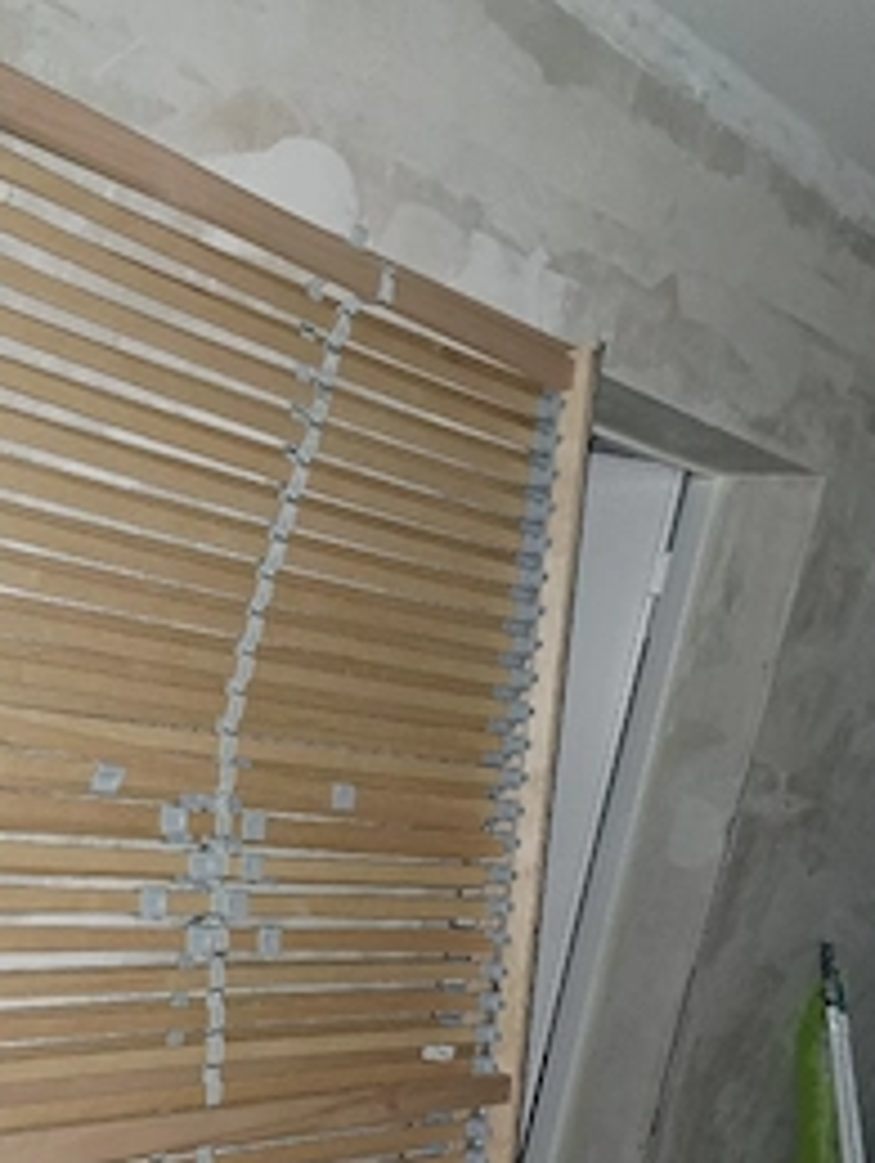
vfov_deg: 47.9
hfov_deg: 38.6
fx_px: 1244
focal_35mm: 37
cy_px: 894
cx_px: 359
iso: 640
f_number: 1.8
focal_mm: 5.23
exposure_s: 1/10
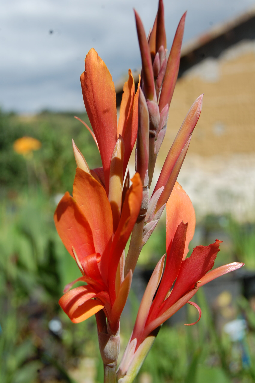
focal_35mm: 57
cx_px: 128
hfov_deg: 23.7
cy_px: 192
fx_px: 607
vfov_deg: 35.1
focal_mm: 38
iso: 200
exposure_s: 1/400
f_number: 10
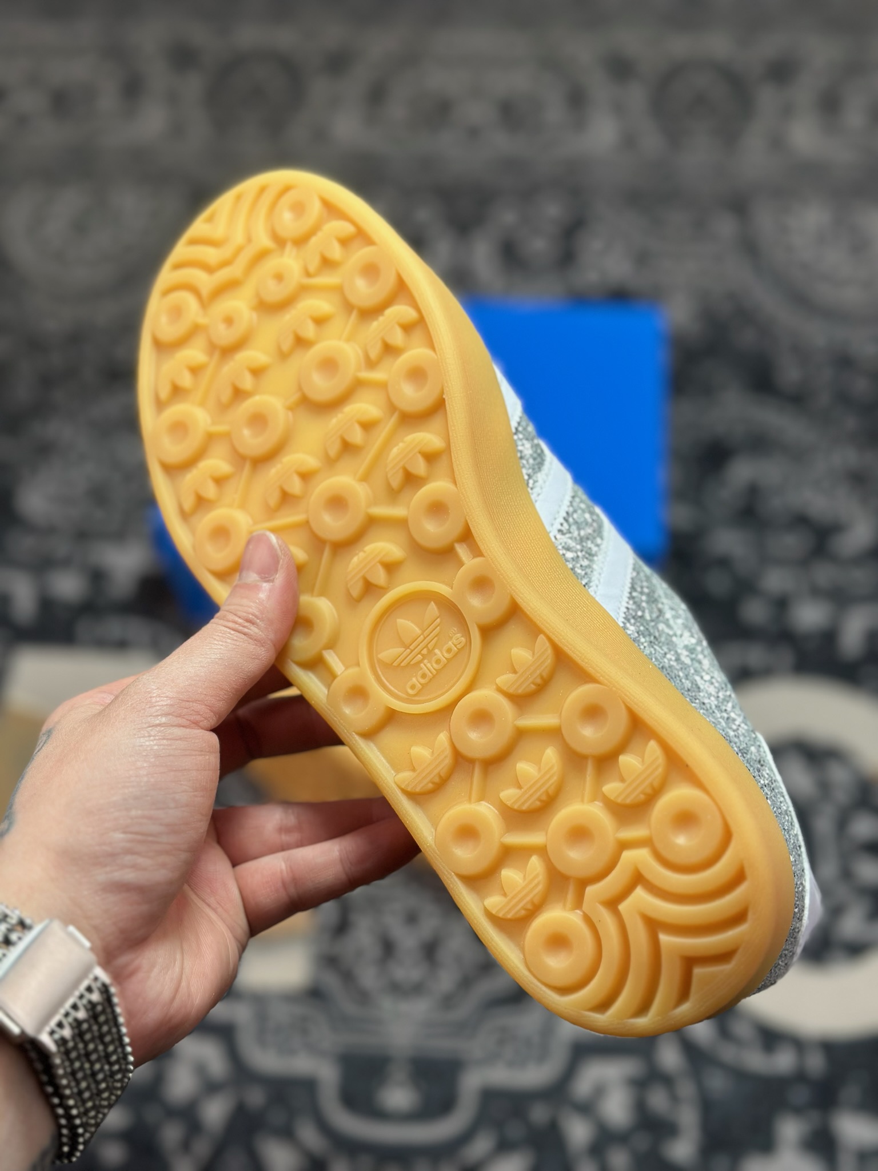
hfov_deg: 30.3
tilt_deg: -54.9
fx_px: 1623
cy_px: 586
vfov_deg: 39.7
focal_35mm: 48
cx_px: 439
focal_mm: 6.86
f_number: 1.78
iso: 80
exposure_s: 1/1050
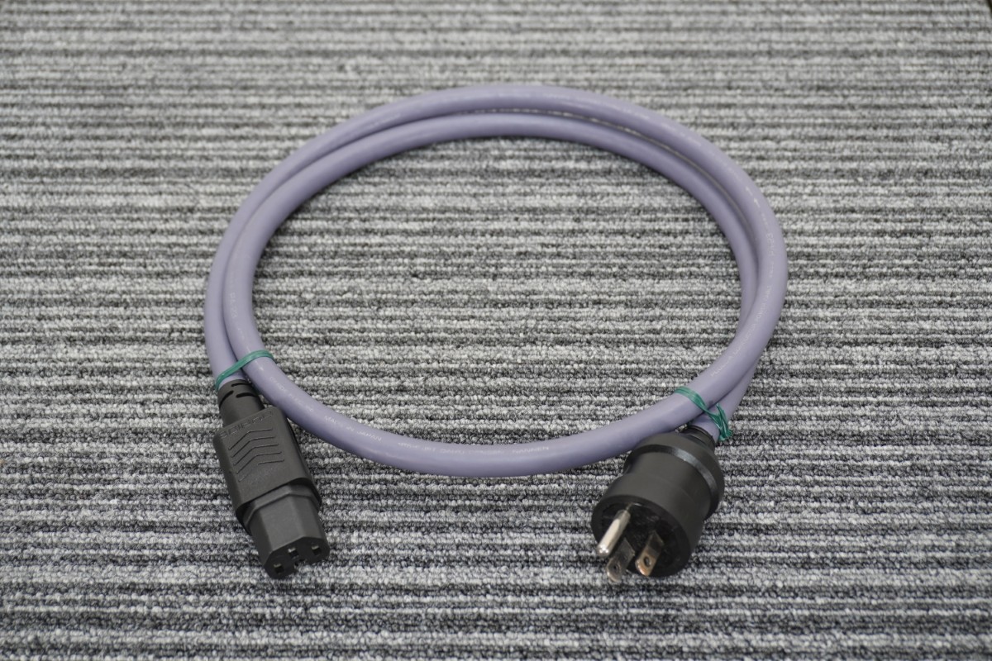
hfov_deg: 36.9
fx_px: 1488
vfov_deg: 25.1
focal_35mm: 54
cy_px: 330
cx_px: 496
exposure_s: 1/10
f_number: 5.6
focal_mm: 36
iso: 320
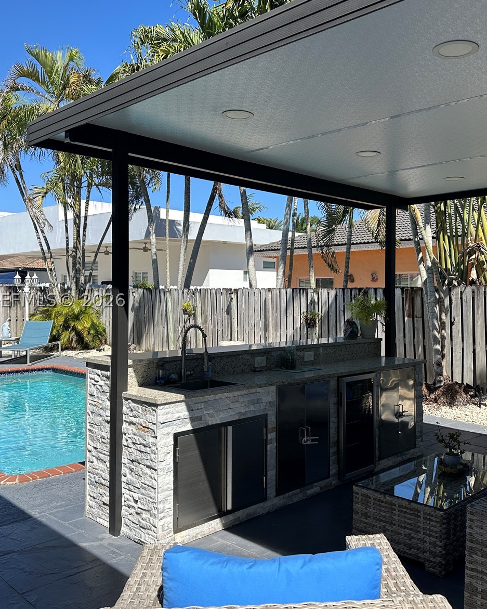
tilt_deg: -0.7
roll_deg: -0.1
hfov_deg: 45.6
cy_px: 300
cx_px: 285
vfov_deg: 55.7
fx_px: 576
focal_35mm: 32
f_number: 1.78
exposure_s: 1/3472
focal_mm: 6.86
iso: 80
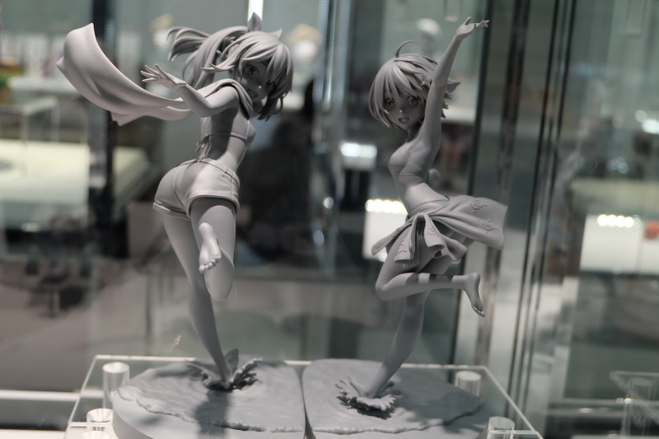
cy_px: 220
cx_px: 330
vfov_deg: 27.5
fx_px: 897
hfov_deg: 40.4
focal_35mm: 49
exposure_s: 1/125
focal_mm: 32.5
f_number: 5
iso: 500
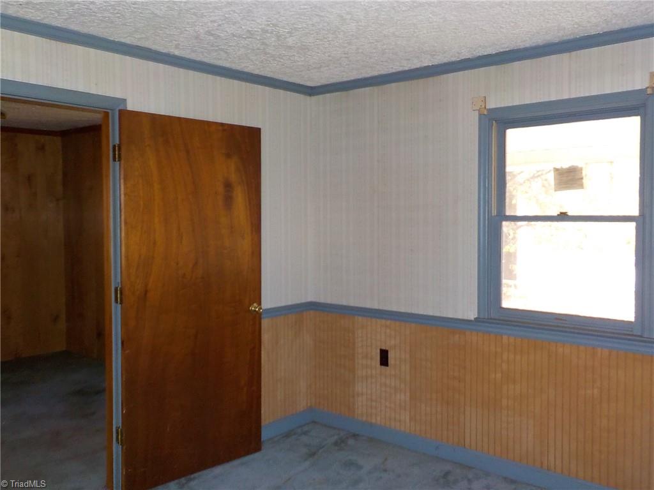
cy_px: 245
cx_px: 327
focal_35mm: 30
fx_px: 567
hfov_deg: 60.0
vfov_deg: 46.8
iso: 220
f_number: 3.3
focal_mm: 4.1
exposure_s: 1/30
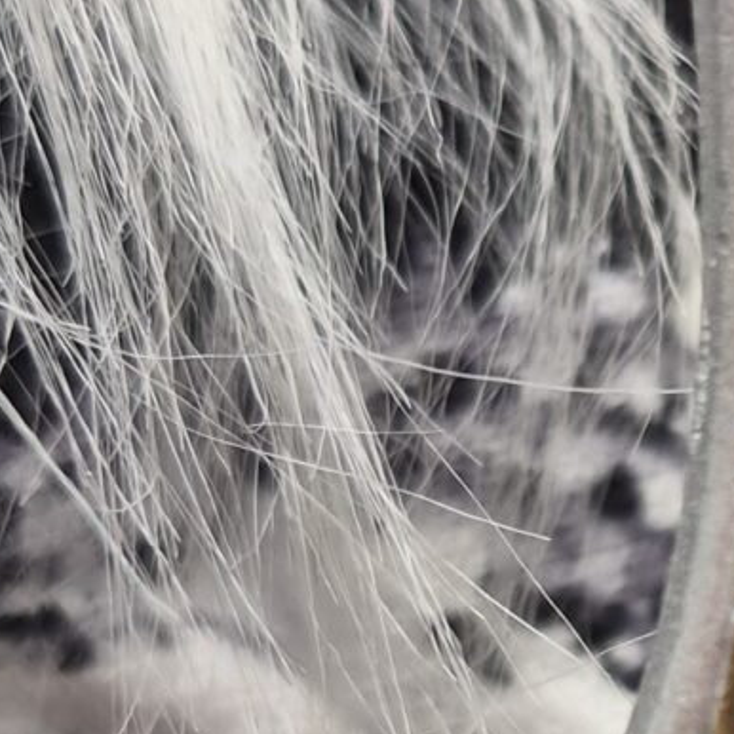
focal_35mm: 135
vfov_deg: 12.6
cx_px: 821
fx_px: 3239
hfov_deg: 12.7
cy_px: 865
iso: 25
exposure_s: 1/180
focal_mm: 5.4
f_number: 1.8
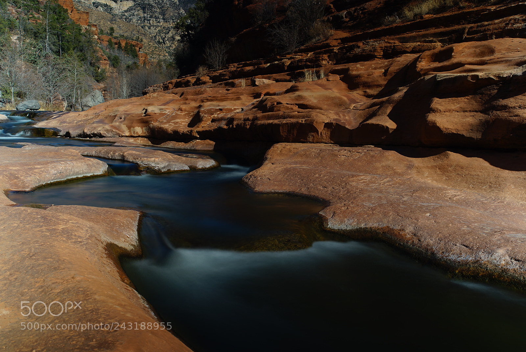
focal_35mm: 41
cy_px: 176
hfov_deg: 47.4
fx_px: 599
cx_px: 263
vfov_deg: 32.7
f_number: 8
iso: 50
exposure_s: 6
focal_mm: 41
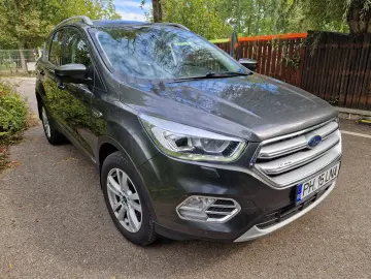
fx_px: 247
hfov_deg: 73.9
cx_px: 186
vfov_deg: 58.9
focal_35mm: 23
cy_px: 140
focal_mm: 5.4
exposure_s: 1/356
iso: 50
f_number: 1.8
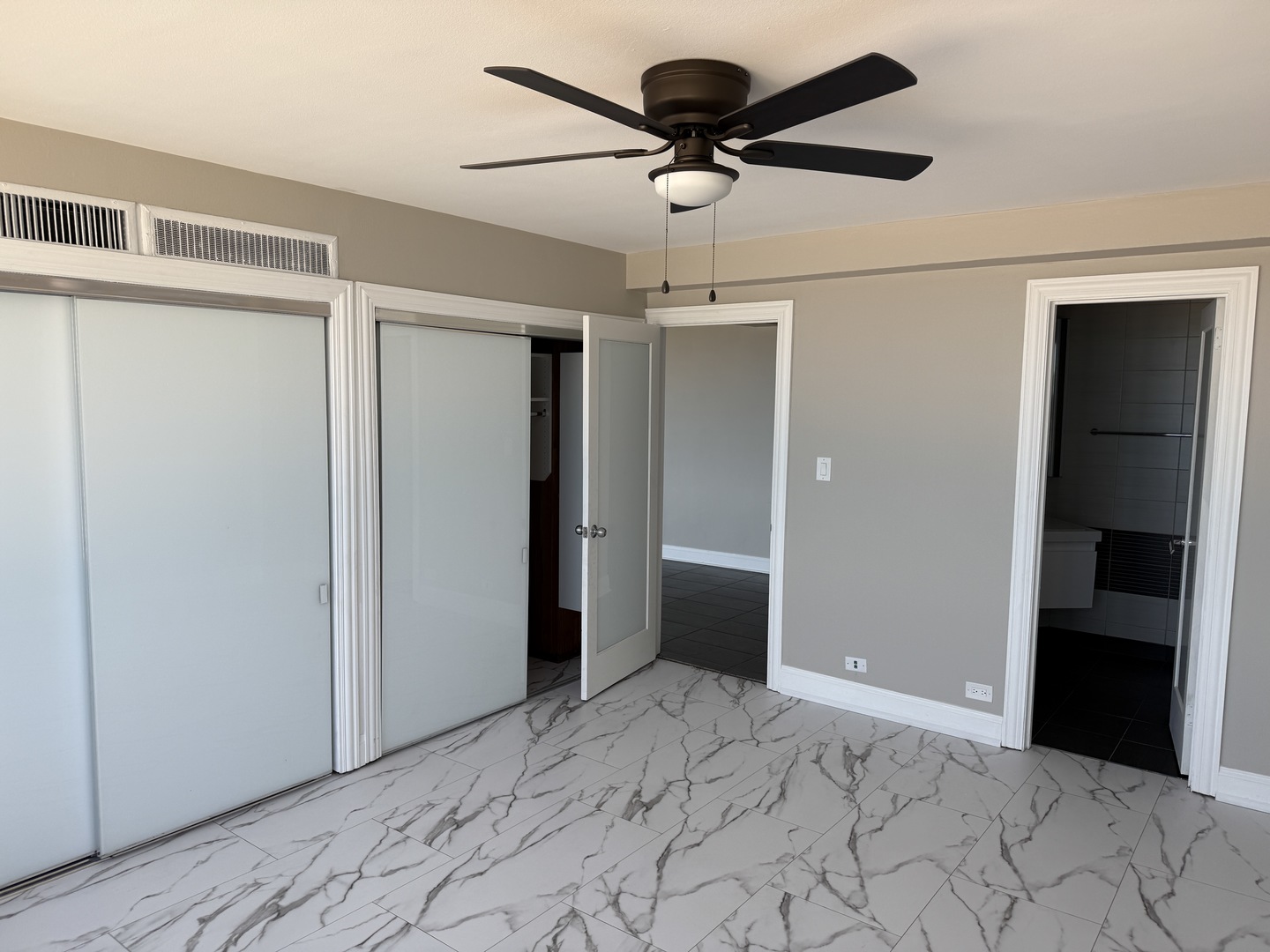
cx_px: 635
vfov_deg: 56.8
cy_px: 476
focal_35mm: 24
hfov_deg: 71.6
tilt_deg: -4.4
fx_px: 881
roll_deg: -0.3
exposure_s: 1/383
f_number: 1.78
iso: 80
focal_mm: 6.76
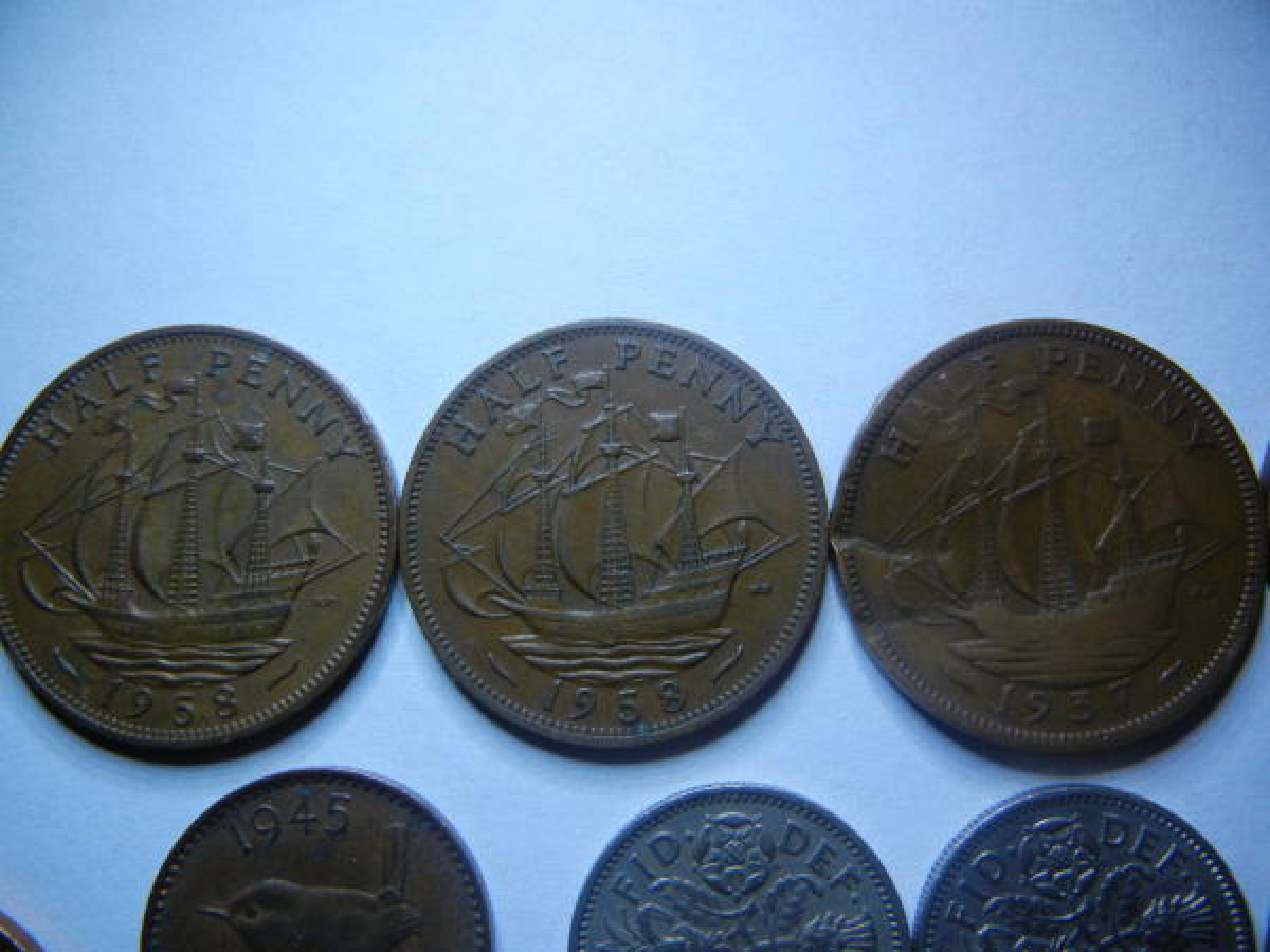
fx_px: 1101
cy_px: 476
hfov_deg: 60.0
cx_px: 635
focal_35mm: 30
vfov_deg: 46.8
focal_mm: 5.4
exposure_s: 1/190
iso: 160
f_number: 3.5
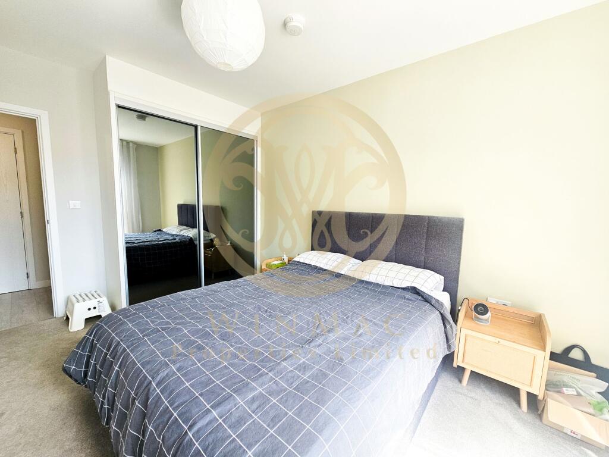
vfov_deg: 89.9
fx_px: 229
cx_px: 304
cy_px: 228
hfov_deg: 106.2
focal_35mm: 13
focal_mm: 2.2
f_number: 2.2
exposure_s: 1/120
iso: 64
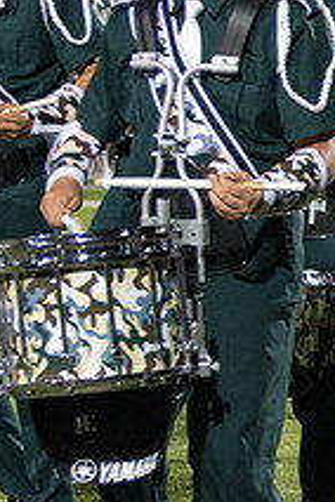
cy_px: 193
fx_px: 5681
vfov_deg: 5.1
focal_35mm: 407
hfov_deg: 3.3
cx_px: 1073
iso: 1800
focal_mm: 82
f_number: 4.5
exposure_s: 1/160
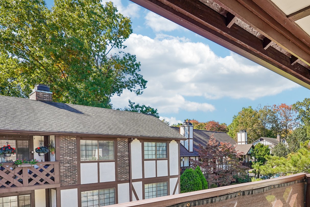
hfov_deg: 63.0
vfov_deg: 46.0
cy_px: 158
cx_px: 237
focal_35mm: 27
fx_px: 232
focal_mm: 16
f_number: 8
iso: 160
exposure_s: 1/160
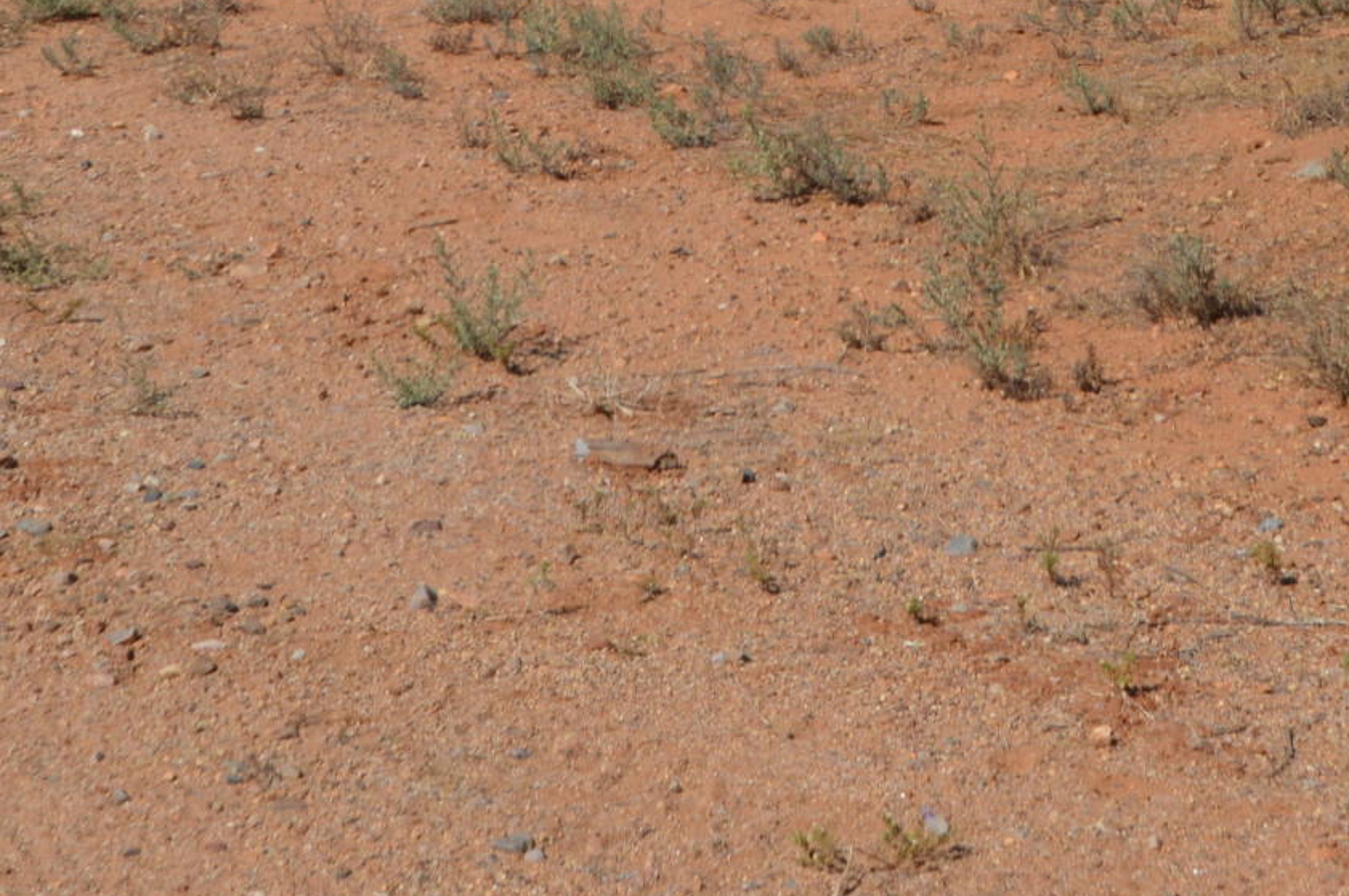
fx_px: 4006
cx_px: 918
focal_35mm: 107
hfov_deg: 19.0
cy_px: -678
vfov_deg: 11.9
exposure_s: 1/320
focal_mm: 20
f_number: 9
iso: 100
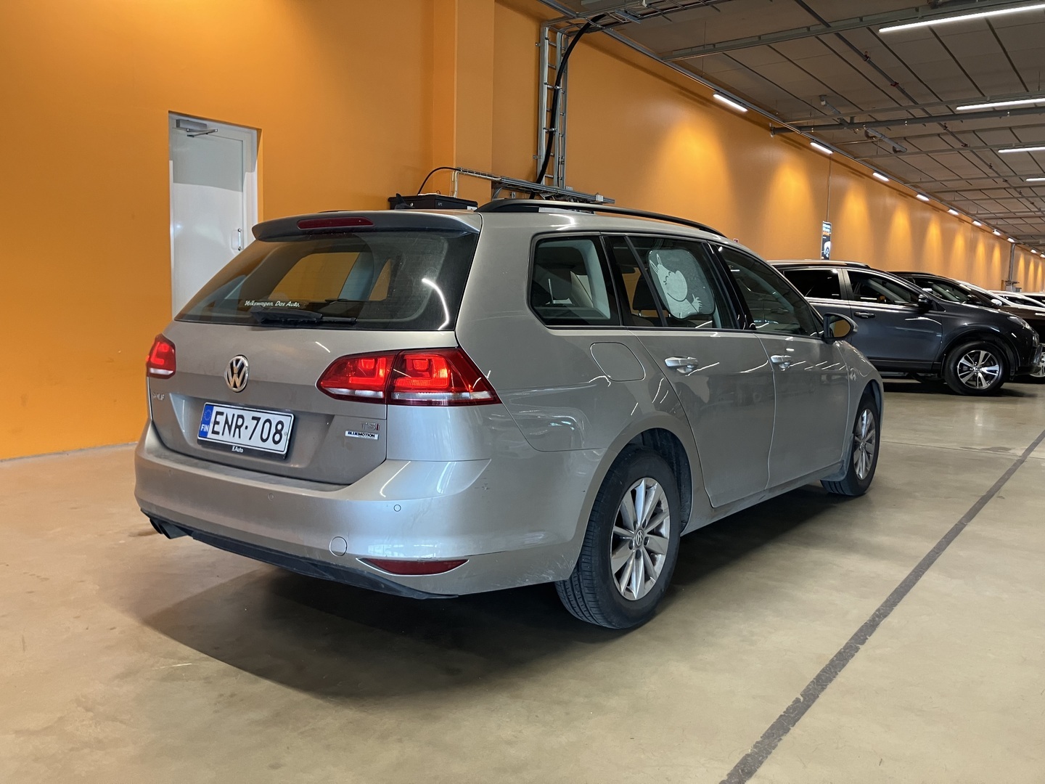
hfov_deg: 63.4
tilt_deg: -5.2
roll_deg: -0.5
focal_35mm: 28
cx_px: 522
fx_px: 845
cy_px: 392
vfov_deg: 49.7
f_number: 1.8
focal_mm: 3.99
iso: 80
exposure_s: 1/61
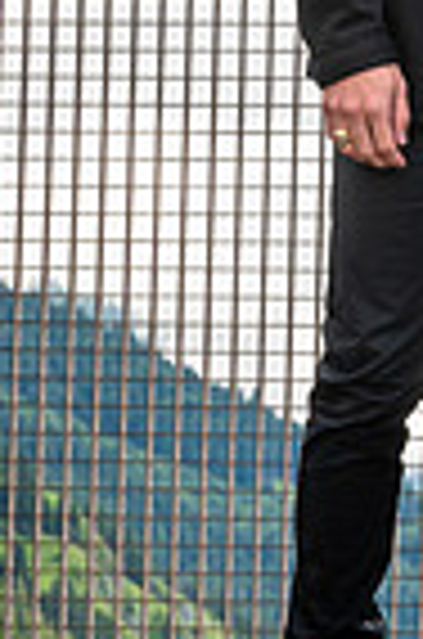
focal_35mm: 349
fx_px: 6181
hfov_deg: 3.9
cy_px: 27
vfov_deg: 5.9
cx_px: 565
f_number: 14
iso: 320
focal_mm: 110
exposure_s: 1/200
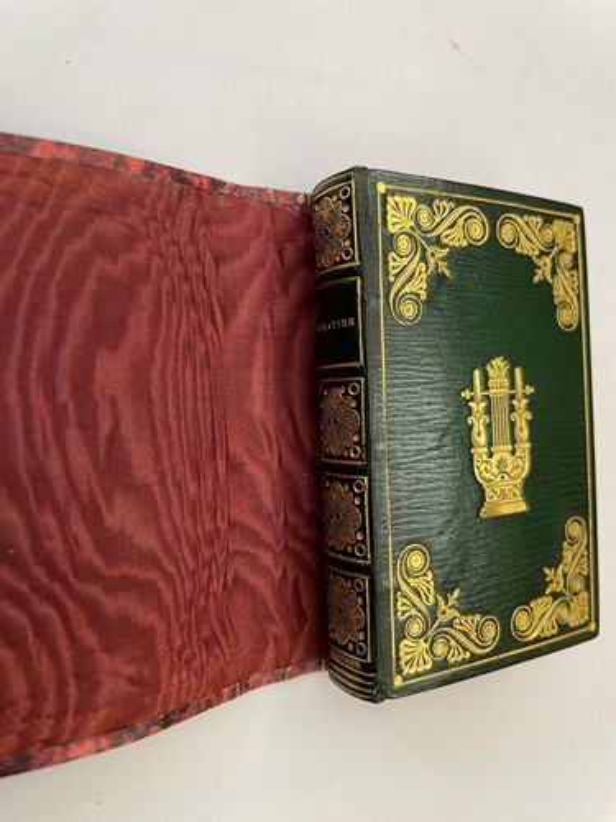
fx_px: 617
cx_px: 308
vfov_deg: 67.3
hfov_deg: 53.1
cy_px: 411
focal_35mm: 26
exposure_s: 1/50
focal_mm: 4.2
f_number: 1.6
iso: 80
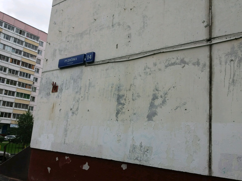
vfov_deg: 45.4
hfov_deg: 58.3
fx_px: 217
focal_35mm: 31
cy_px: 94
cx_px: 126
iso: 64
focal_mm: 3.7
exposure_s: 1/556
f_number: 1.9
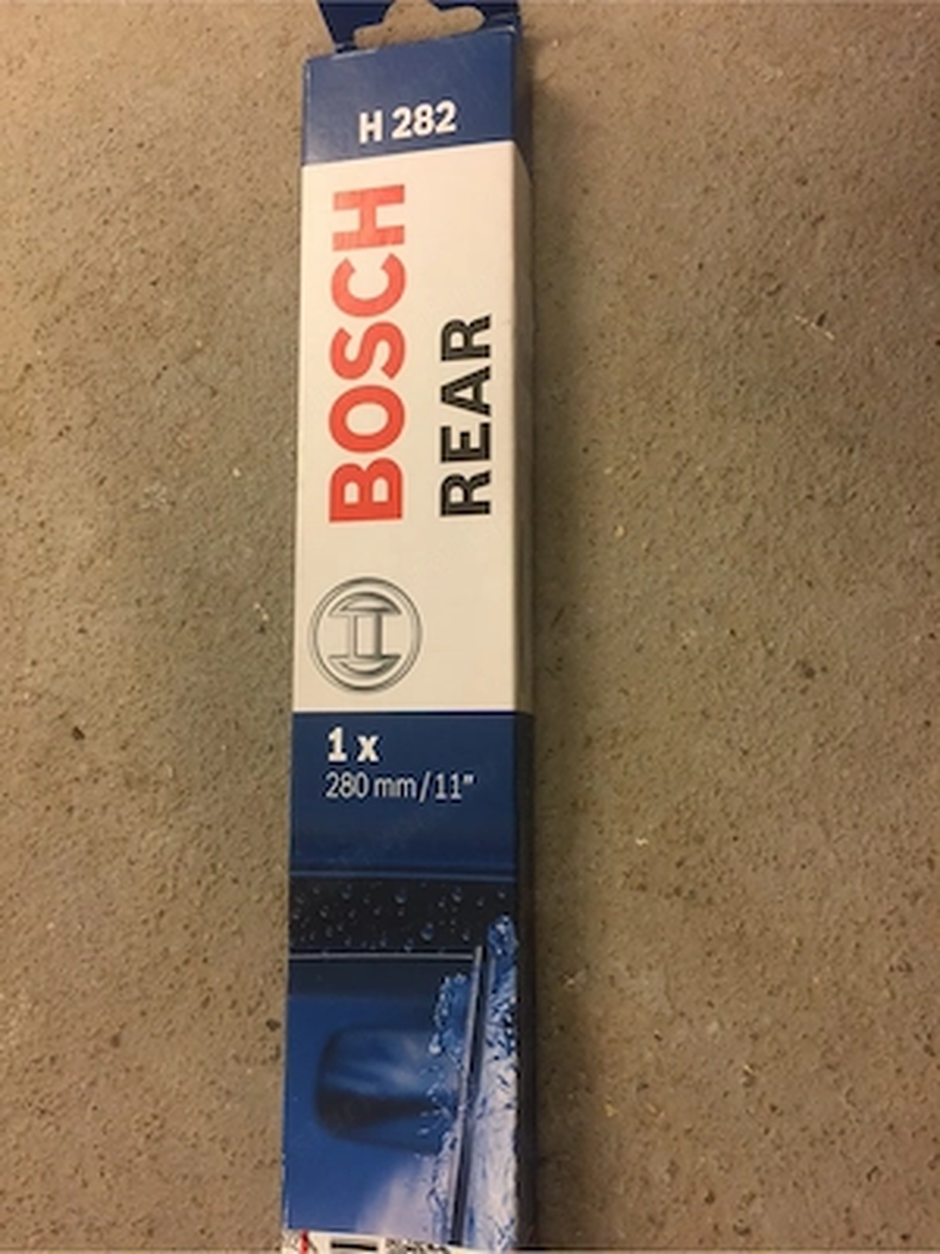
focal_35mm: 29
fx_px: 1050
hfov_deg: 48.2
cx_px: 470
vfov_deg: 61.7
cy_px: 627
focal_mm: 4.15
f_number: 2.2
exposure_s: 1/33
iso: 160
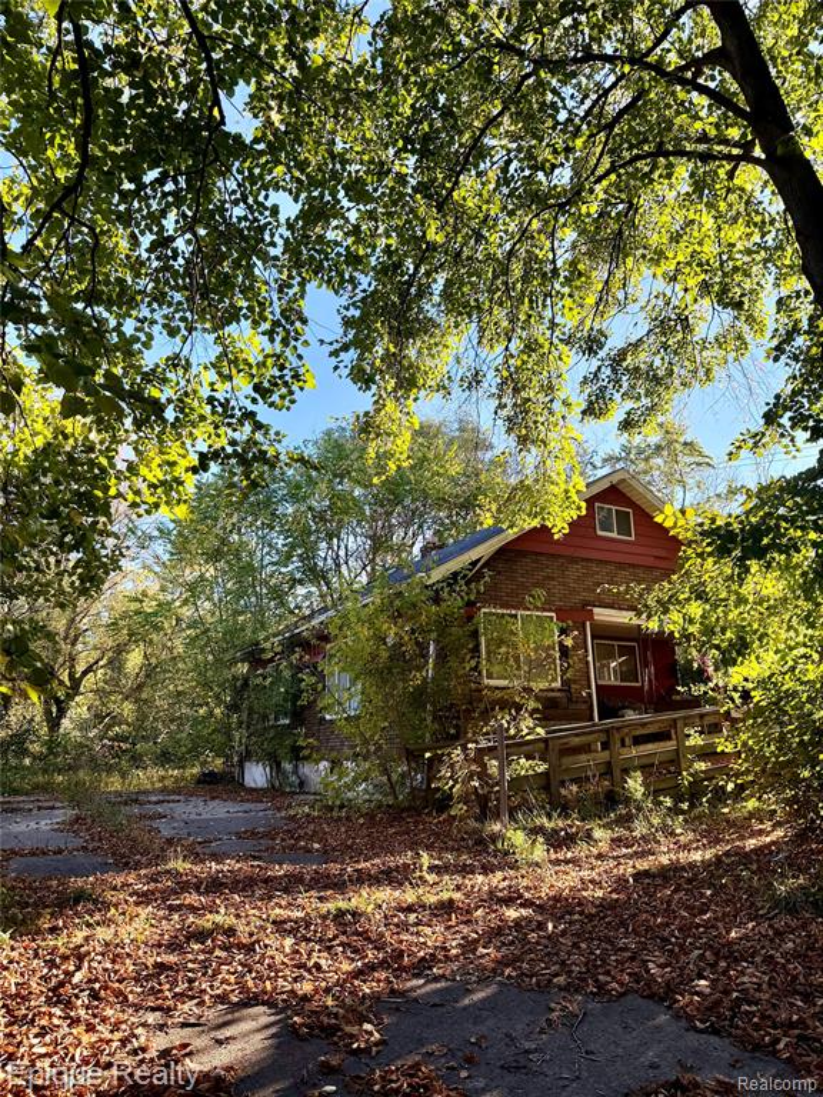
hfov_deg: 56.8
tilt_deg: +13.5
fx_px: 761
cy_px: 548
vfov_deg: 71.6
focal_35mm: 24
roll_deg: +2.0
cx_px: 412
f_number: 1.78
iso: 100
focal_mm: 6.76
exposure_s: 1/735
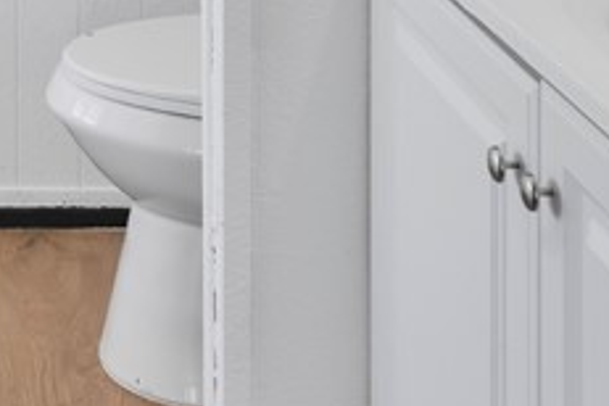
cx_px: -158
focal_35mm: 94
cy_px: -482
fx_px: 1590
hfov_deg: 20.1
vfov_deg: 12.3
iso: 400
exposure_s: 1/320
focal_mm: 20
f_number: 8
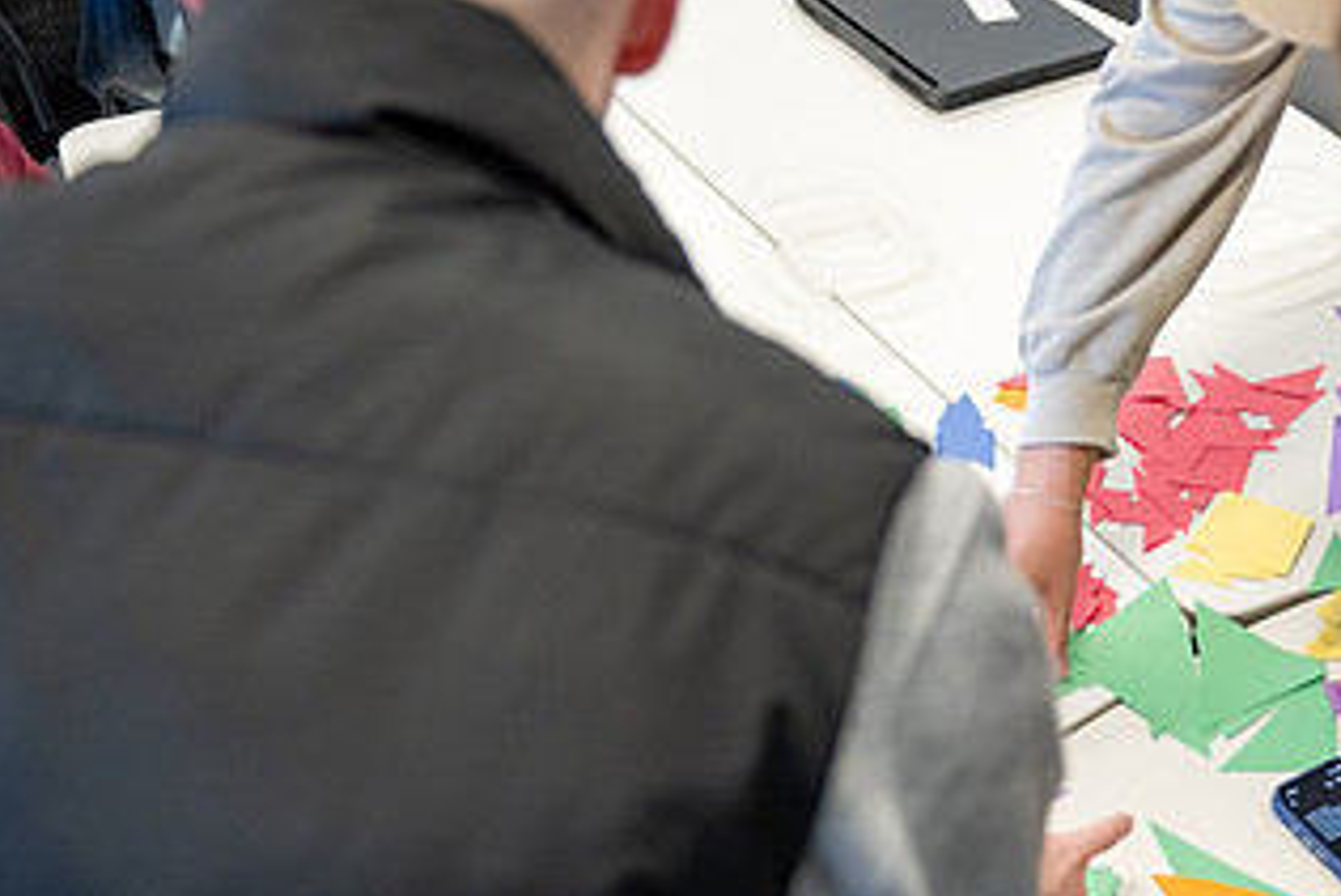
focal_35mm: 44
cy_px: 682
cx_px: 951
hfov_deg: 43.5
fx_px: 1640
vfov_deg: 30.0
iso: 1600
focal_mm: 24
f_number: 2.8
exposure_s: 1/250
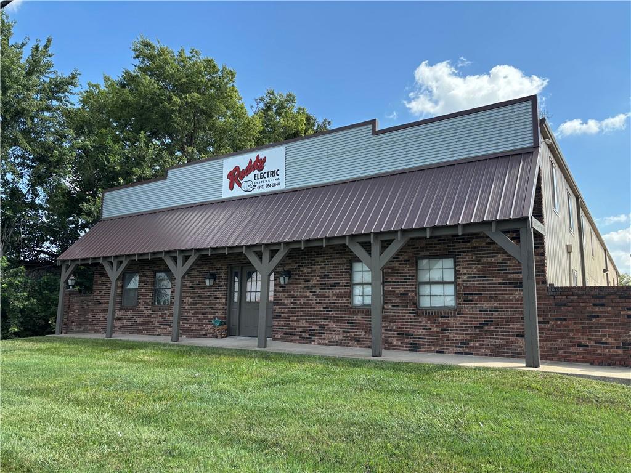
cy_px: 236
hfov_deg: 67.3
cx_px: 316
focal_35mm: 26
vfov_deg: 53.1
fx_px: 474
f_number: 1.6
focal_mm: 5.96
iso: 50
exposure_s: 1/1311
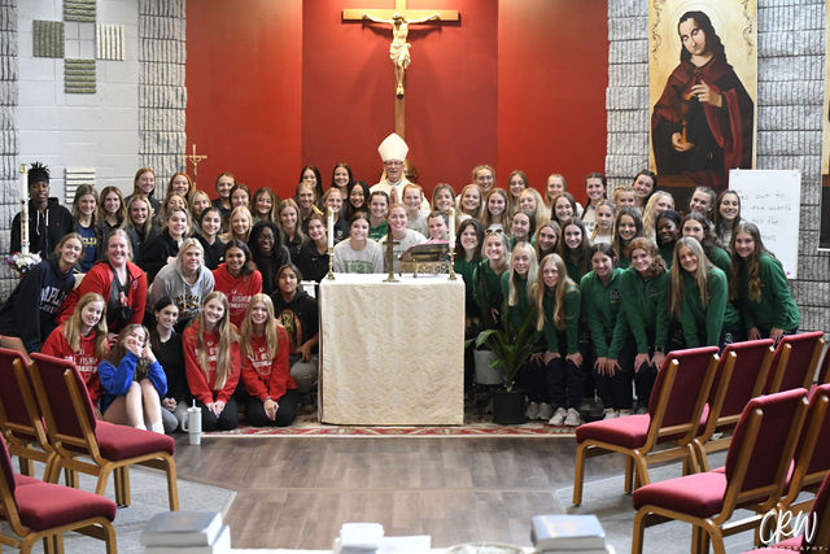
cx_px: 415
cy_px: 277
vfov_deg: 19.5
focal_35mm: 70
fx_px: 1614
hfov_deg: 28.8
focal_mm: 70
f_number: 5.6
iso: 5000
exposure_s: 1/50
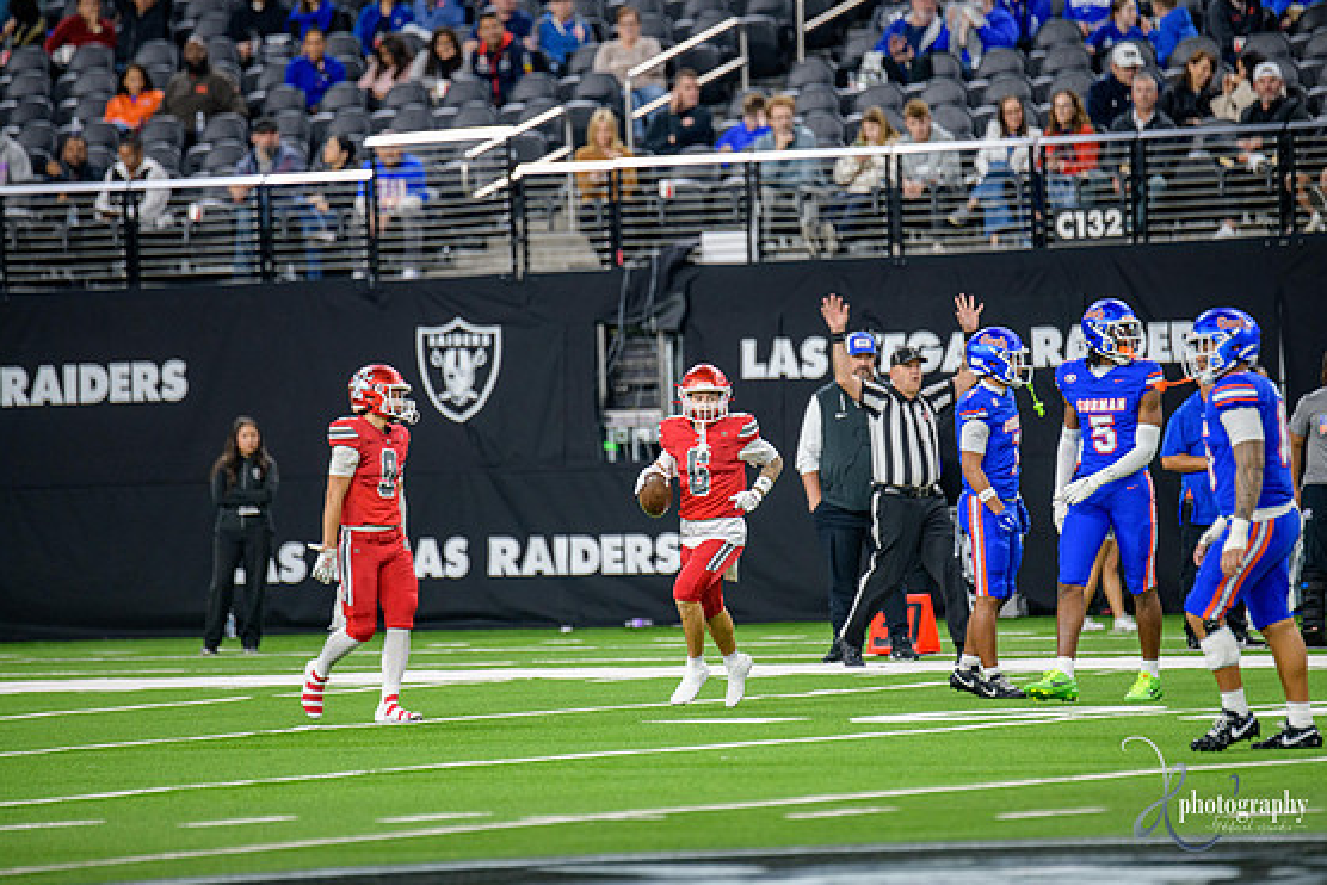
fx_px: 11540
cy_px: 450
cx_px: 685
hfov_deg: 6.6
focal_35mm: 313
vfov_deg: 4.4
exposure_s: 1/400
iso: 1000
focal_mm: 300
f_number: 2.8
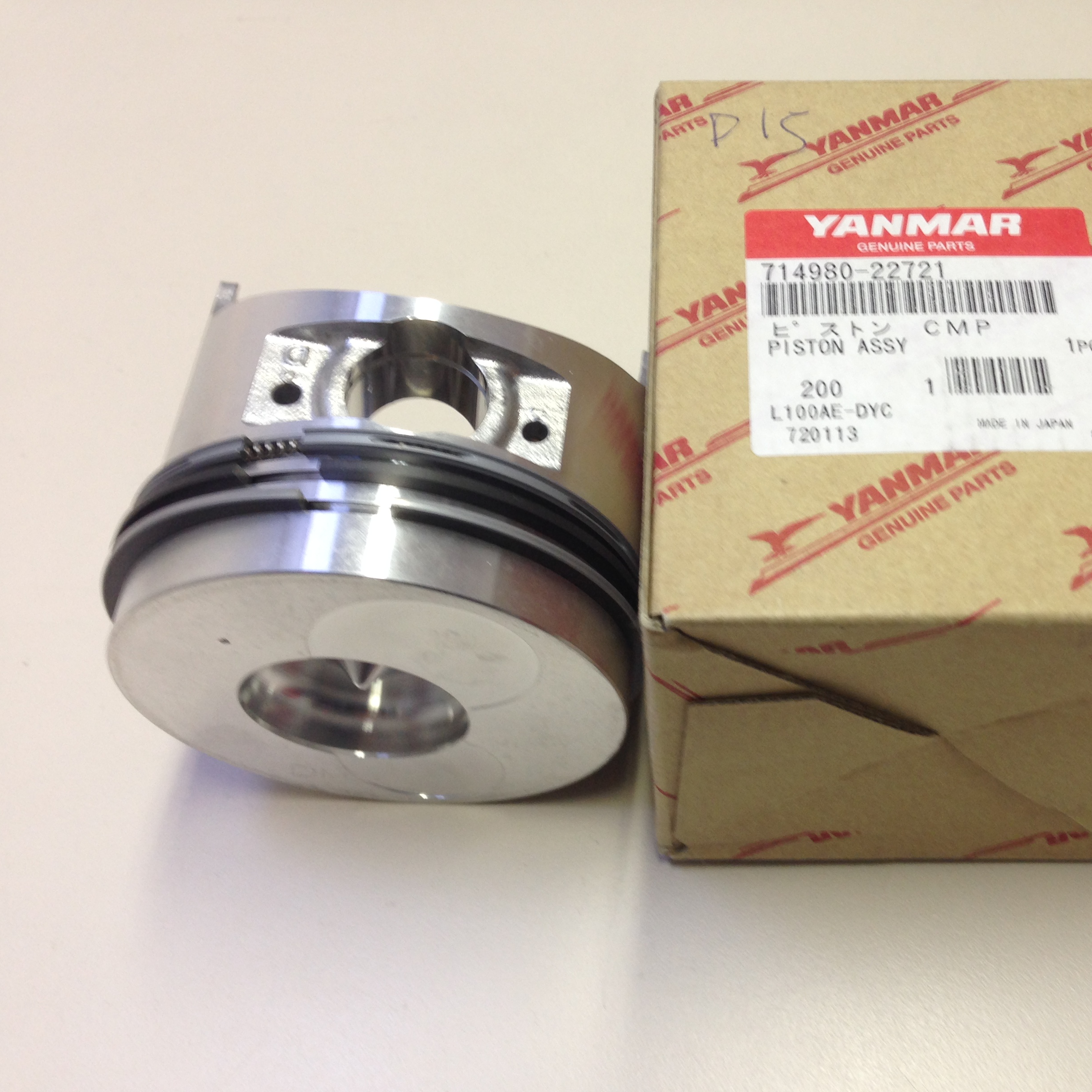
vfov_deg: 42.8
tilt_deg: -55.6
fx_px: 1392
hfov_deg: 42.3
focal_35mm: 39
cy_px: 546
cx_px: 721
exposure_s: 1/20
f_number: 2.4
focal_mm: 4.12
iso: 64
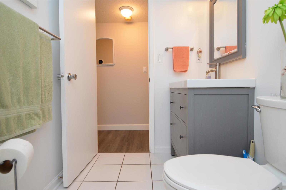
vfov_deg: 67.3
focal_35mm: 18
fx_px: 143
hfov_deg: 90.1
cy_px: 95
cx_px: 143
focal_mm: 12
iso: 640
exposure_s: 1/60
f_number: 4
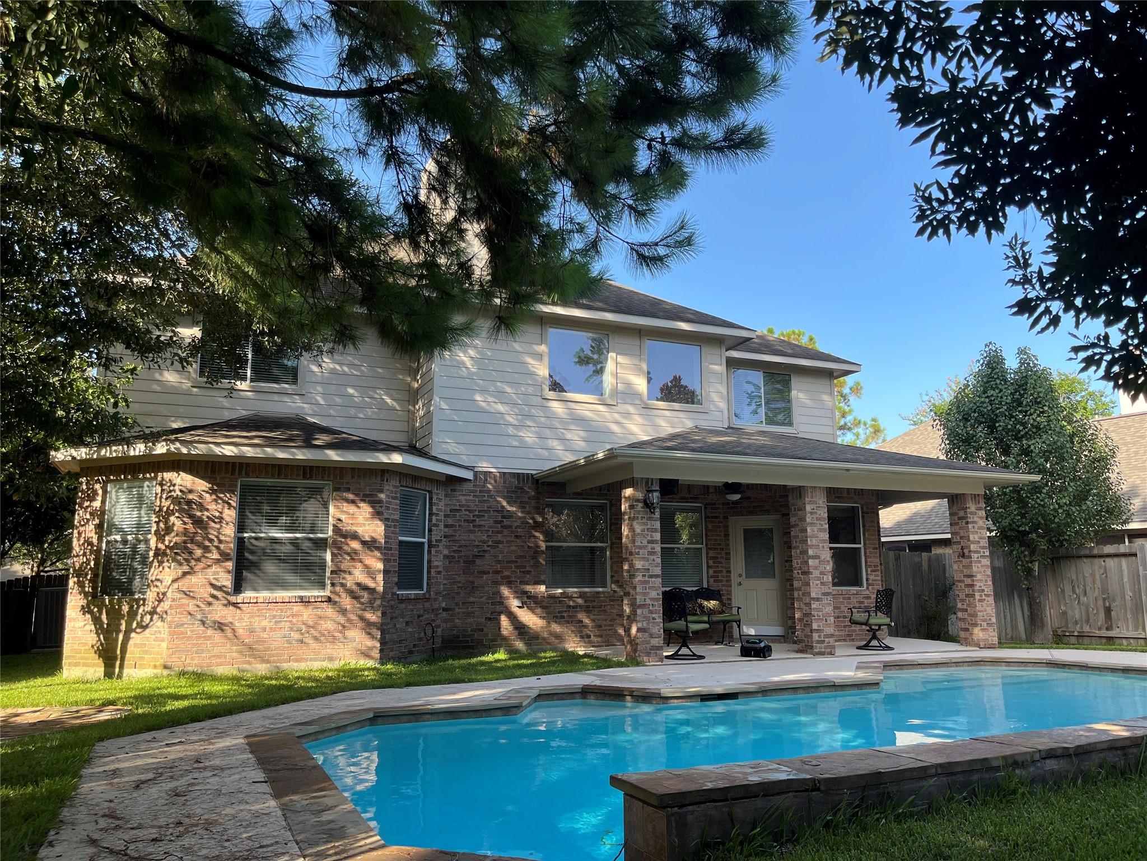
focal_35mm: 26
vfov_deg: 53.1
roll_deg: +1.0
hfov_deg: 67.3
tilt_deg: +9.5
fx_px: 862
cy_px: 430
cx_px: 574
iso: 50
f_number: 1.6
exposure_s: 1/621
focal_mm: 5.1
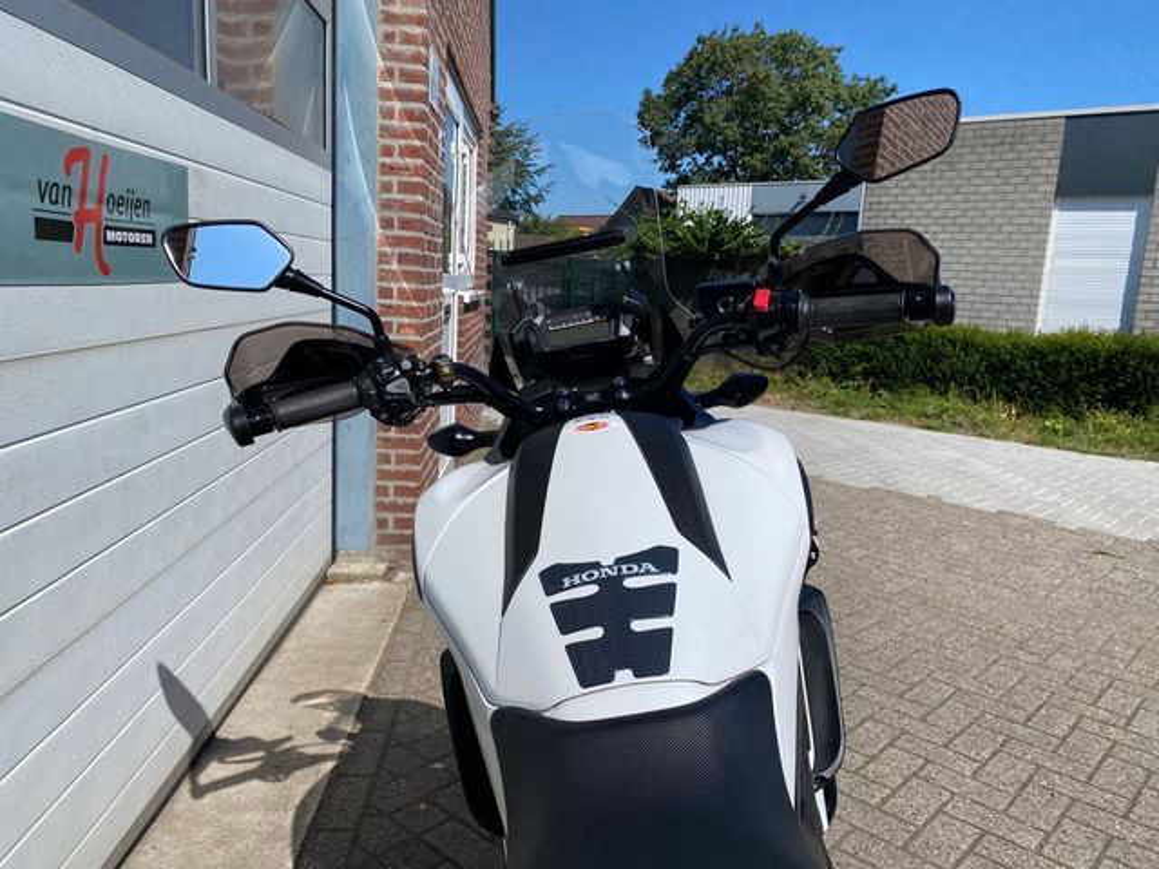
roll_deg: -3.5
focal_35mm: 26
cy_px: 434
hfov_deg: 67.3
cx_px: 580
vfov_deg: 53.1
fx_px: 871
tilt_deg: -9.1
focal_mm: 4.25
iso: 32
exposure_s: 1/4808
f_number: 1.8
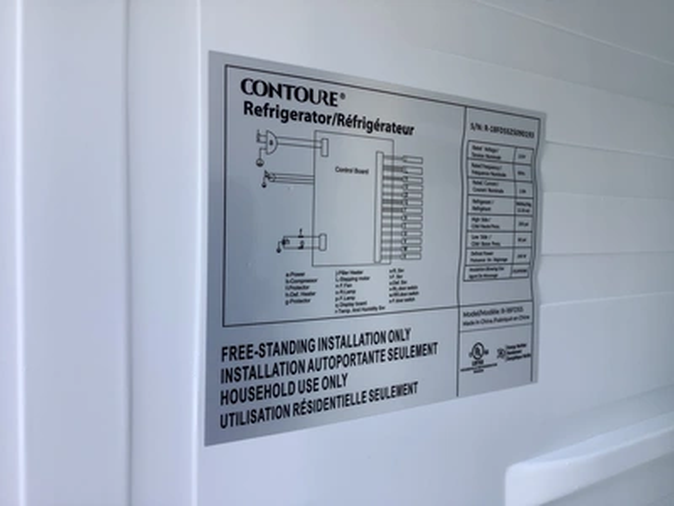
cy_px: 253
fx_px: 604
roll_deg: +0.7
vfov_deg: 45.4
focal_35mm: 31
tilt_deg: -6.2
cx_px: 337
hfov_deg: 58.4
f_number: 2.4
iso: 25
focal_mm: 3.3
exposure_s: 1/122
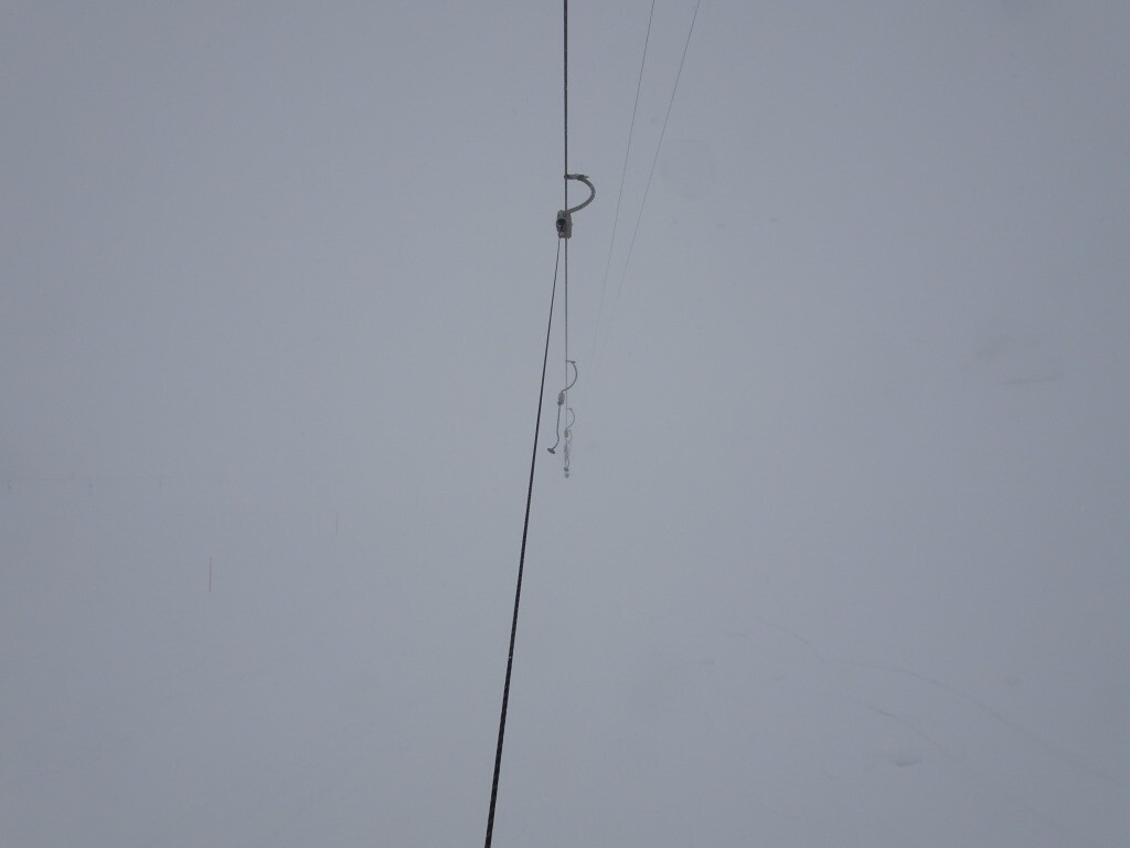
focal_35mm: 29
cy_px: 424
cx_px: 565
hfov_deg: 61.7
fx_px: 947
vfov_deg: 48.2
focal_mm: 4.92
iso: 80
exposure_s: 1/2000
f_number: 5
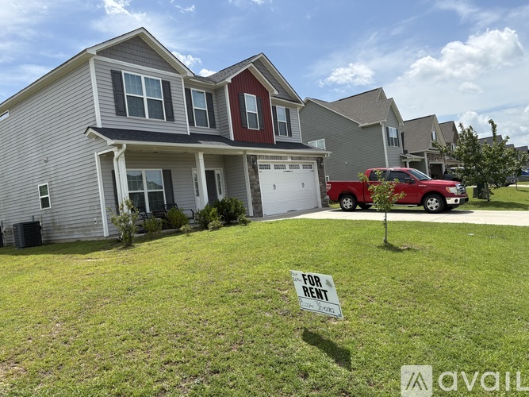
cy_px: 198
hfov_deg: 67.3
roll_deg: +7.3
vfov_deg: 53.0
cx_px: 264
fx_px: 397
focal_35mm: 26
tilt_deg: +1.2
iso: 50
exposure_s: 1/3448
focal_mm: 5.96
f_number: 1.6
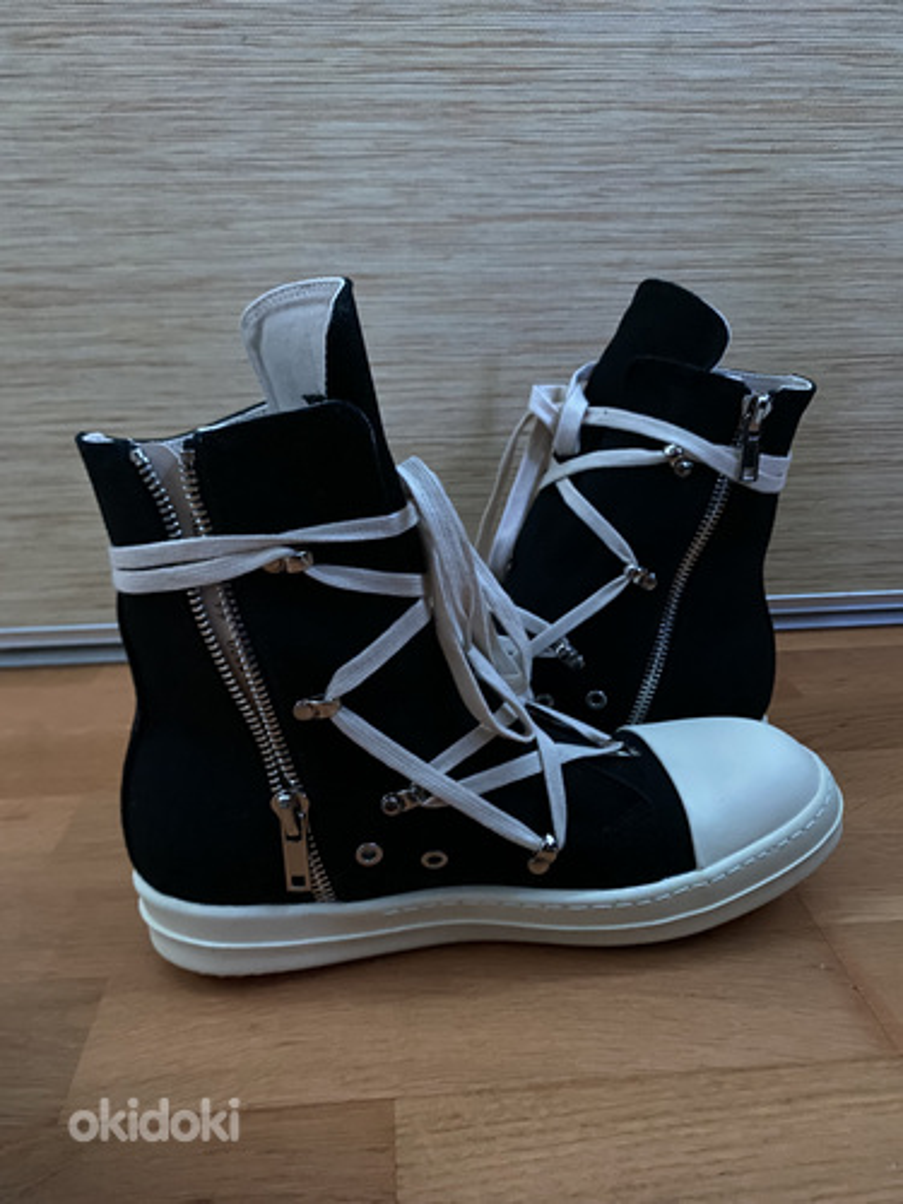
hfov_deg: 53.1
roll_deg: +1.3
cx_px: 452
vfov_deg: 67.3
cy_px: 602
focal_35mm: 26
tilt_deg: -20.1
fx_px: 904
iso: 2500
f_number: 1.8
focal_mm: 4.25
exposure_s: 1/28
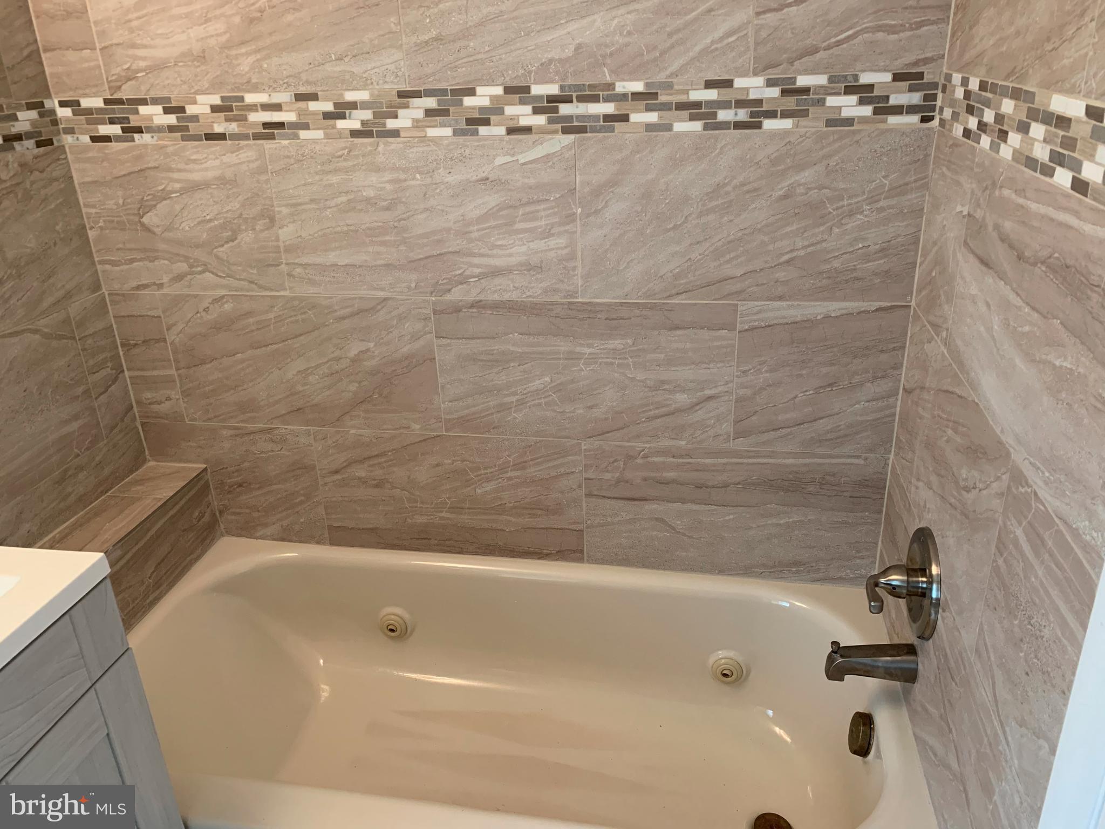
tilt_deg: -22.7
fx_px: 830
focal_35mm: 26
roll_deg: +1.7
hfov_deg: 67.3
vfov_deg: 53.1
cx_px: 552
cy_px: 414
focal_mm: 4.25
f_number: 1.8
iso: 200
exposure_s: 1/60
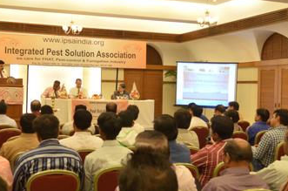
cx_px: 110
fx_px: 391
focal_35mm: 49
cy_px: 97
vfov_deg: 27.4
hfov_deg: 40.2
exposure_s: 1/40
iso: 1000
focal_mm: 18
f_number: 4
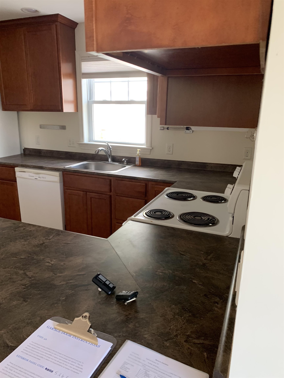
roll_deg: +0.9
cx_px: 142
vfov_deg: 67.3
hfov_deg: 53.1
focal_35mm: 26
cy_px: 189
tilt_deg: -10.6
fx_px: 284
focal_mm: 4.25
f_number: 1.8
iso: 160
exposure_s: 1/60
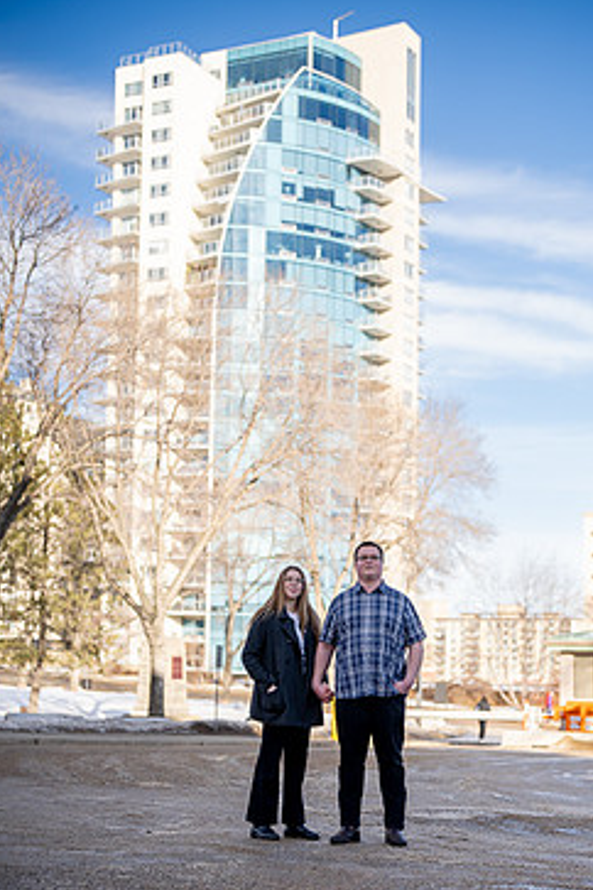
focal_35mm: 62
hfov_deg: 21.9
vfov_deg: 32.3
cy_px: 539
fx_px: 1532
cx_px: 336
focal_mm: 50
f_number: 1.8
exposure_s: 1/6400
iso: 250
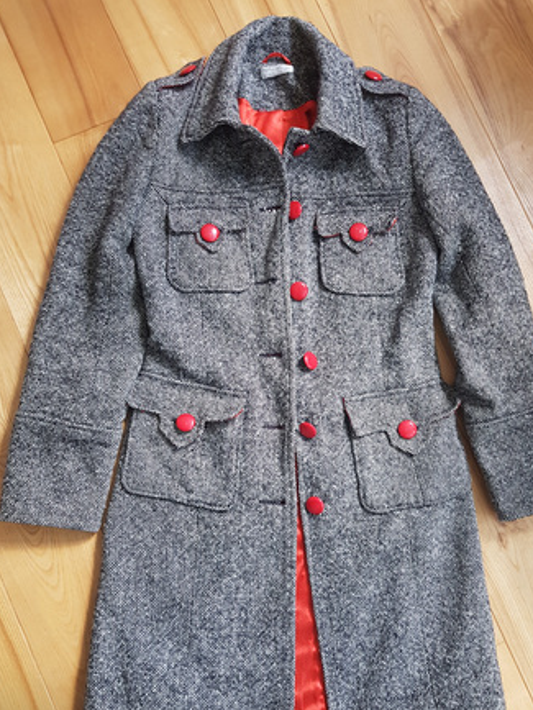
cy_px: 407
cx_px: 286
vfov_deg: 59.7
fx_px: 616
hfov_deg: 46.8
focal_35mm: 30
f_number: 1.7
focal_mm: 4.2
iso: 160
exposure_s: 1/30
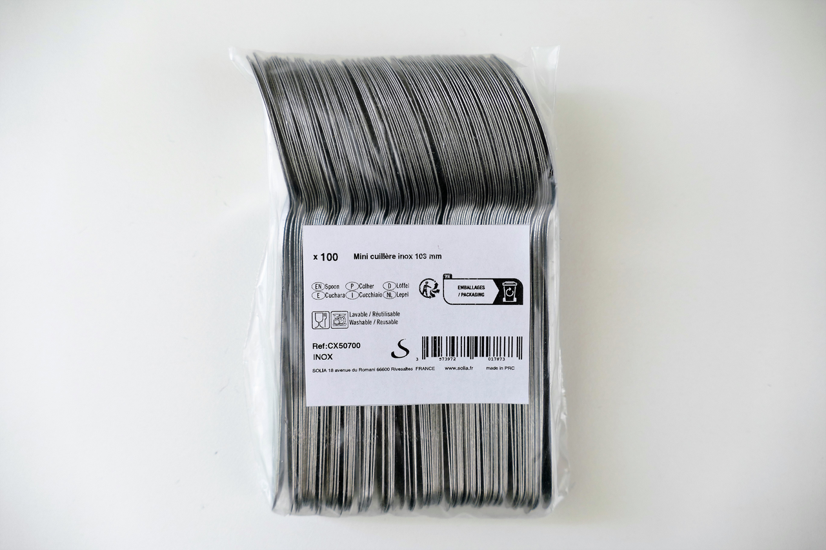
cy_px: 275
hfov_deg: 71.5
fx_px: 573
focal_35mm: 25
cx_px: 413
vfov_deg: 51.3
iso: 125
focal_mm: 9.12
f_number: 2.8
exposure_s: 1/125
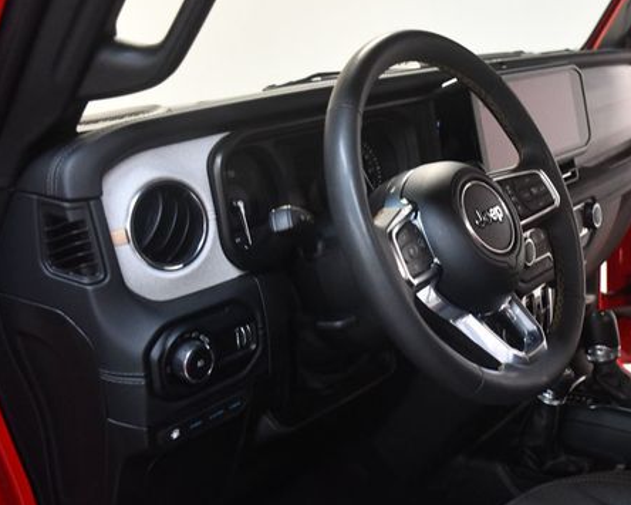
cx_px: 451
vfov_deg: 32.7
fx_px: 859
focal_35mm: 46
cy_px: 243
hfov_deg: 39.5
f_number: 3.8
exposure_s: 1/60
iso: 3200
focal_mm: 23
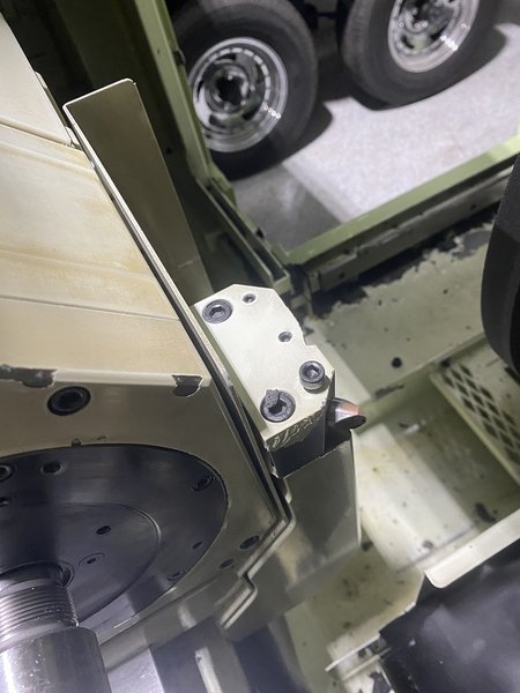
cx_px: 260
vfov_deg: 67.3
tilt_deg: -53.3
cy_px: 346
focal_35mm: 26
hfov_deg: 53.1
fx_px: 521
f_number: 1.8
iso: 200
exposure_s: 1/60
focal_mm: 4.25
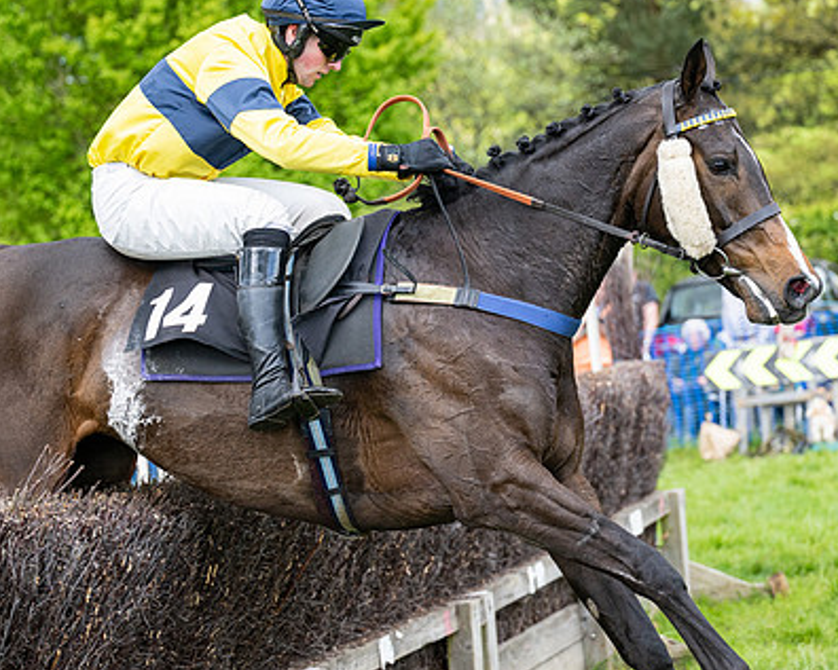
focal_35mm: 112
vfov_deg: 13.8
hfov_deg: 17.2
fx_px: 2778
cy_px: 342
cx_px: 416
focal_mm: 70
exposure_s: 1/2000
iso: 400
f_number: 2.8
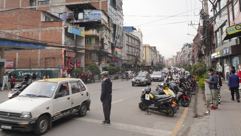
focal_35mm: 30
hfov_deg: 64.2
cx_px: 112
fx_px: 192
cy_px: 47
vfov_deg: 38.6
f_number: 14
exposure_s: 1/100
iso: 800
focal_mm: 24
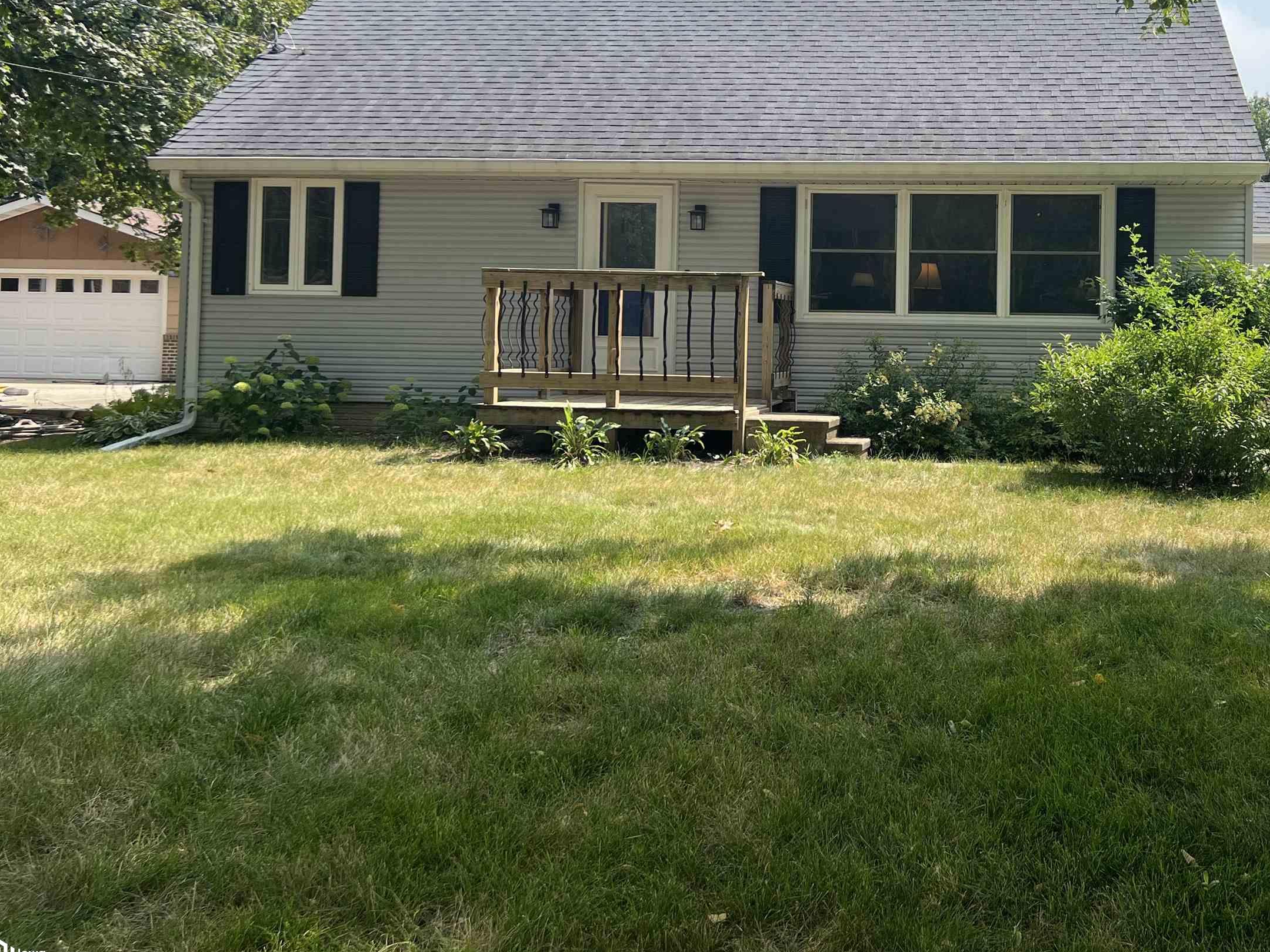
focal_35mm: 37
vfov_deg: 38.2
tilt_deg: +1.3
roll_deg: -0.5
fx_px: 1357
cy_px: 308
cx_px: 875
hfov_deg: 49.0
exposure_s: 1/1934
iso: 50
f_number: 1.5
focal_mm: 5.7
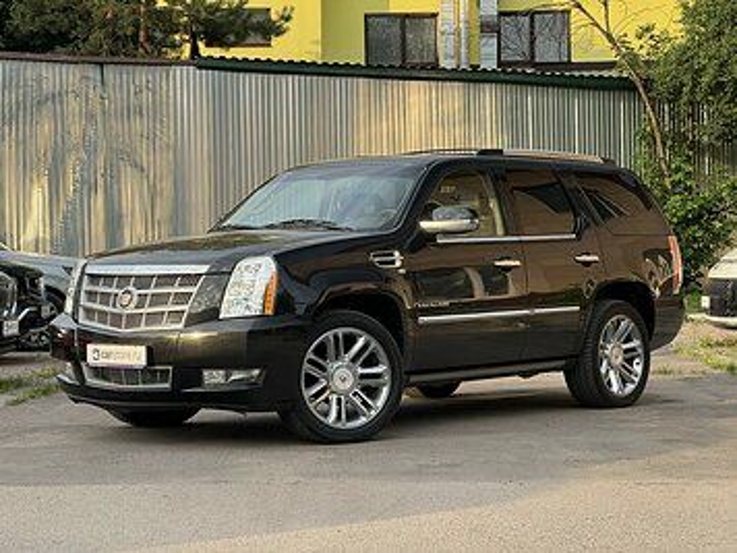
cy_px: 276
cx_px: 368
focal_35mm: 77
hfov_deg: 25.3
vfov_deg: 19.1
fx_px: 1639
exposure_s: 1/99
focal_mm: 9
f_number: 2.8
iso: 125
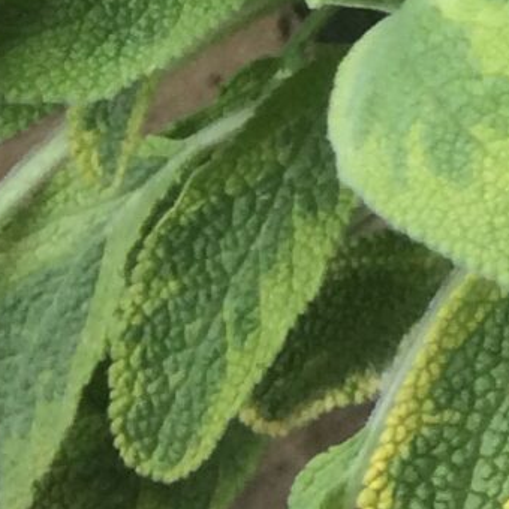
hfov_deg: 7.2
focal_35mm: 193
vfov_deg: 8.5
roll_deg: +0.5
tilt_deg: -44.3
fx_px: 3211
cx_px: 1873
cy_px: -612
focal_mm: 4.15
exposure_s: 1/328
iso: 32
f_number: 2.2
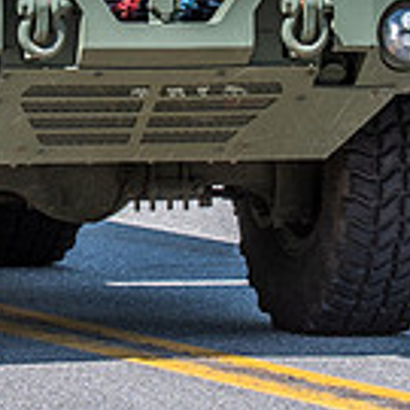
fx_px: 6915
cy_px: -155
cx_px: -22
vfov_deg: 3.4
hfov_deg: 3.4
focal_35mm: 516
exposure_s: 1/250
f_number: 7.1
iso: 100
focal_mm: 80
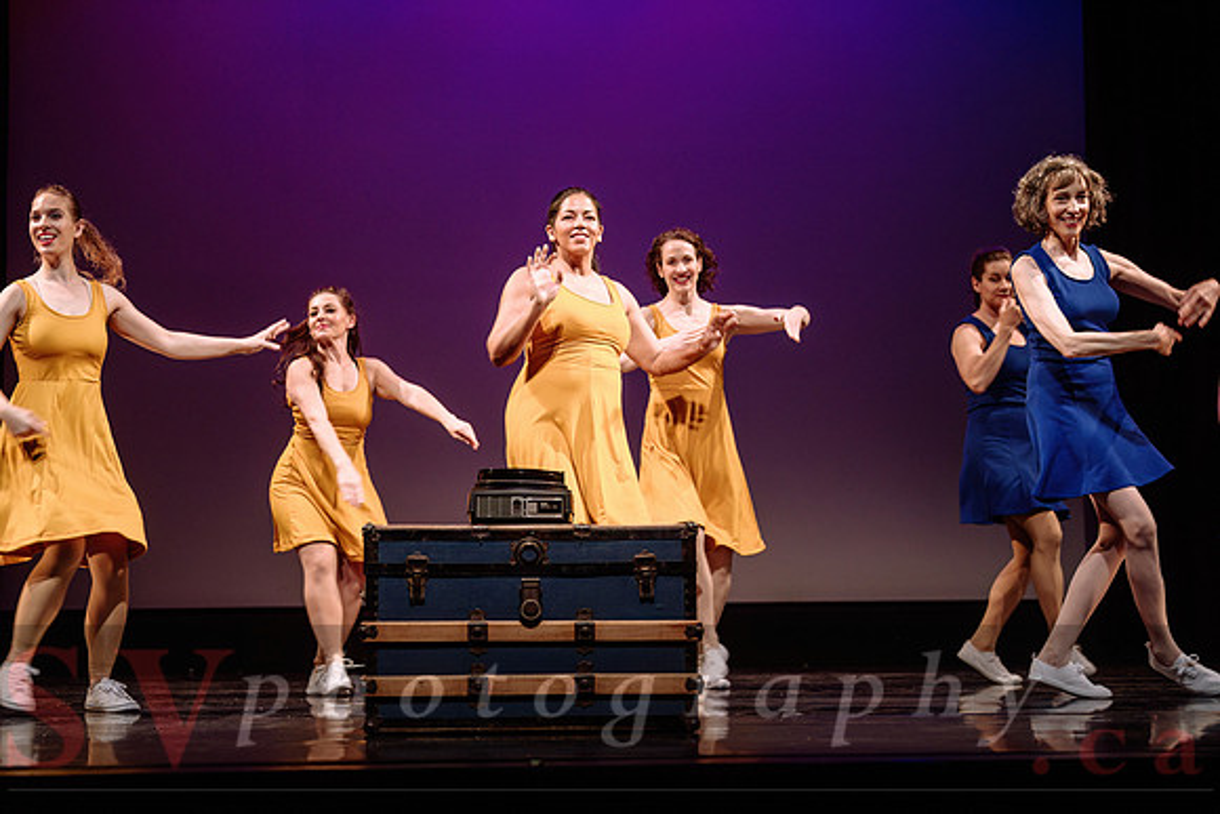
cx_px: 610
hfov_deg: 28.8
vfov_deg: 19.5
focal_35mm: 70
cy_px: 407
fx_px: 2373
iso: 1000
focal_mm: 70
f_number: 2.8
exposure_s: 1/250
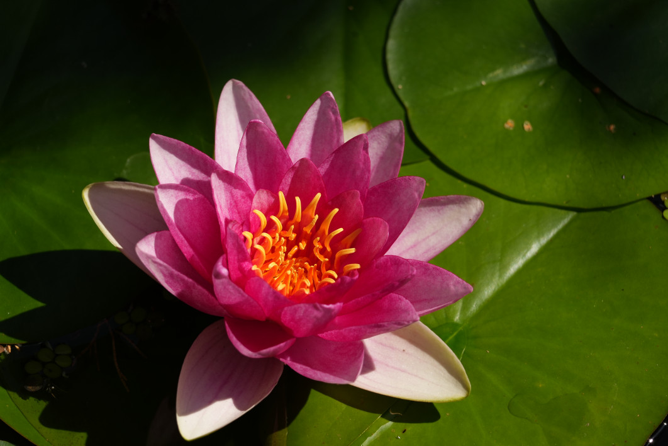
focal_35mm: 371
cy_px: 223
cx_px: 334
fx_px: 6884
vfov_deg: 3.7
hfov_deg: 5.6
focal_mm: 371
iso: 400
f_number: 8
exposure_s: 1/1250
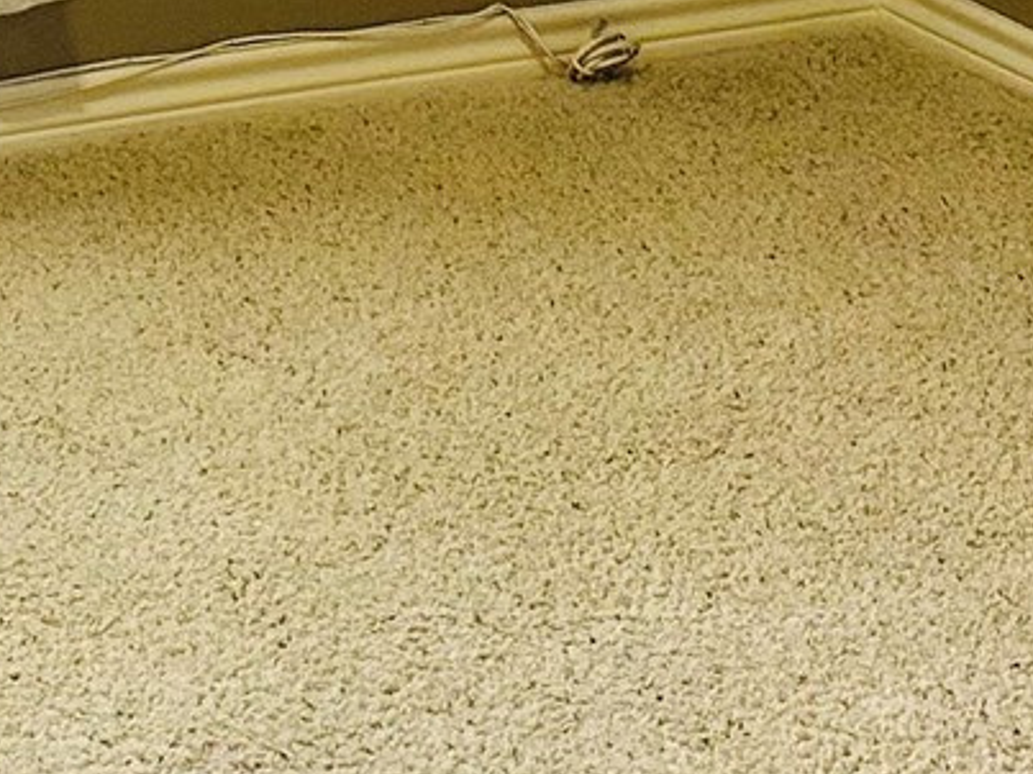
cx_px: 44
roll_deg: -0.2
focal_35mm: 122
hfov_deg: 15.9
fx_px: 3640
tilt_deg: -0.2
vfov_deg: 10.5
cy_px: -1087
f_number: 1.78
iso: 200
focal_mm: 6.86
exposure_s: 1/120
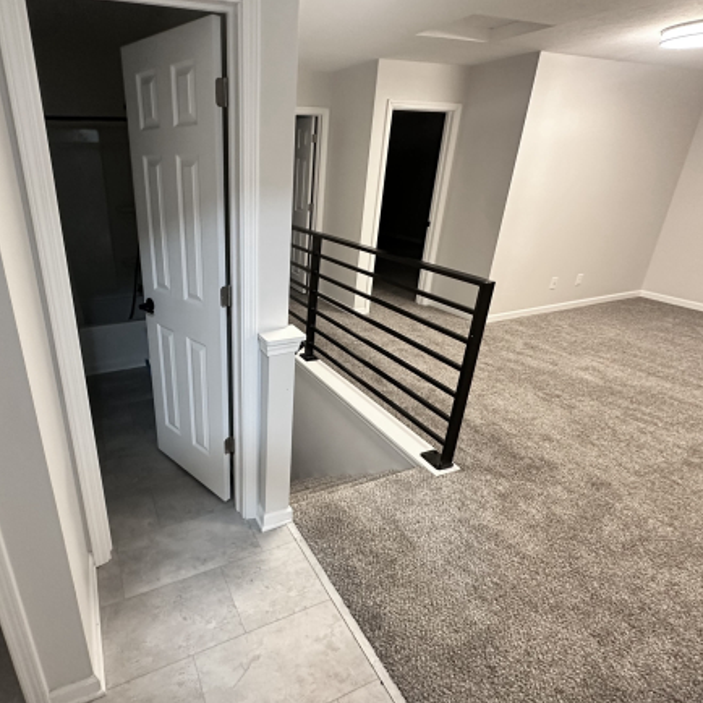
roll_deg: -0.2
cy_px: 334
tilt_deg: -22.1
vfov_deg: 77.6
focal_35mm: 19
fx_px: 437
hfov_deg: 75.6
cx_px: 244
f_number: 2.2
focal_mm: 2.22
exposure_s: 1/60
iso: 500
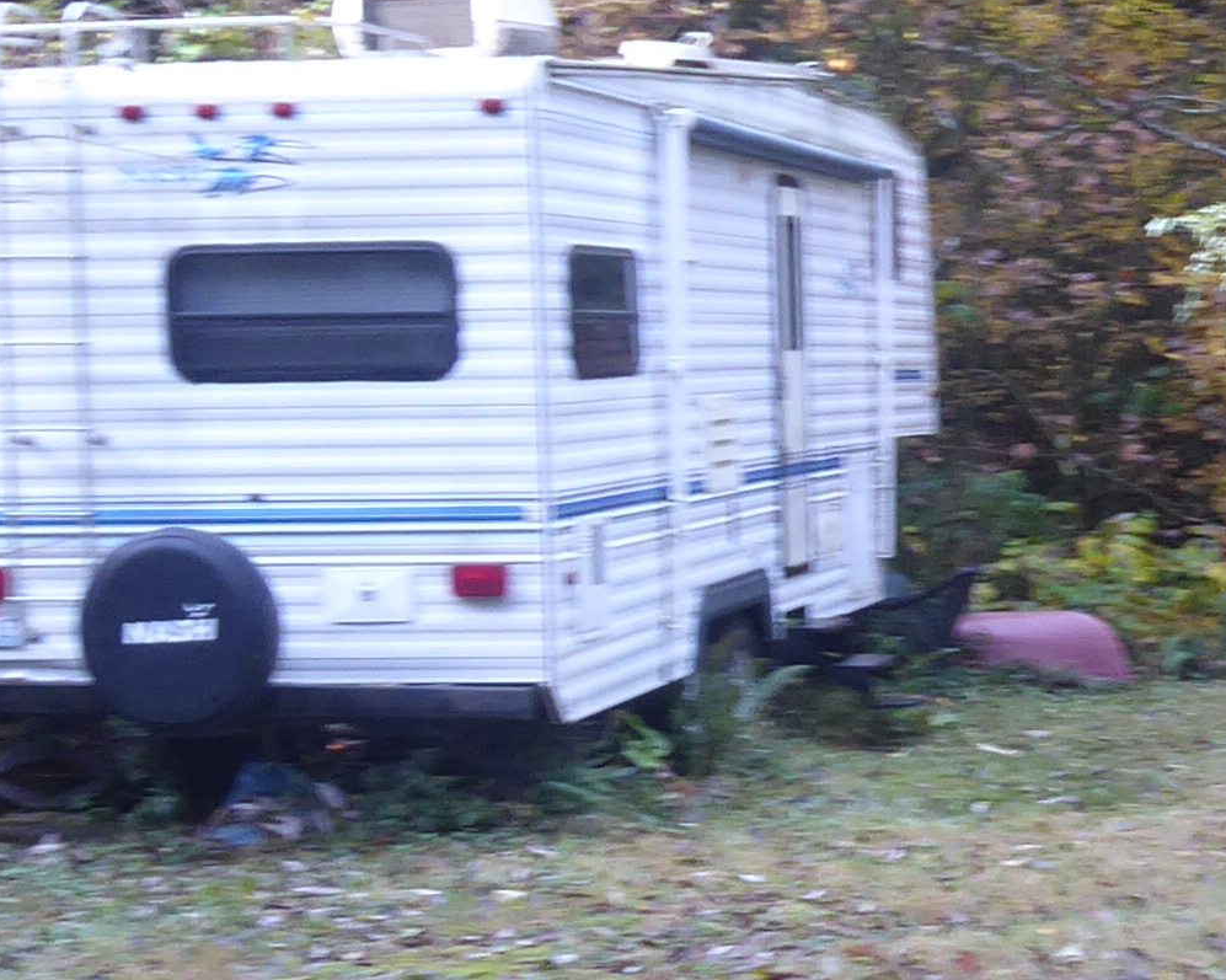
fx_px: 3410
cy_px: 798
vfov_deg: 16.2
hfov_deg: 19.8
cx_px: 1196
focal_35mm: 94
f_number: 3.3
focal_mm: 4.3
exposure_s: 1/60
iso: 160
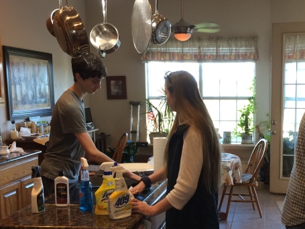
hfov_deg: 36.8
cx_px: 222
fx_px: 449
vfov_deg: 28.4
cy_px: 152
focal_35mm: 51
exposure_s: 1/30
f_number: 2.2
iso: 64
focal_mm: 4.15
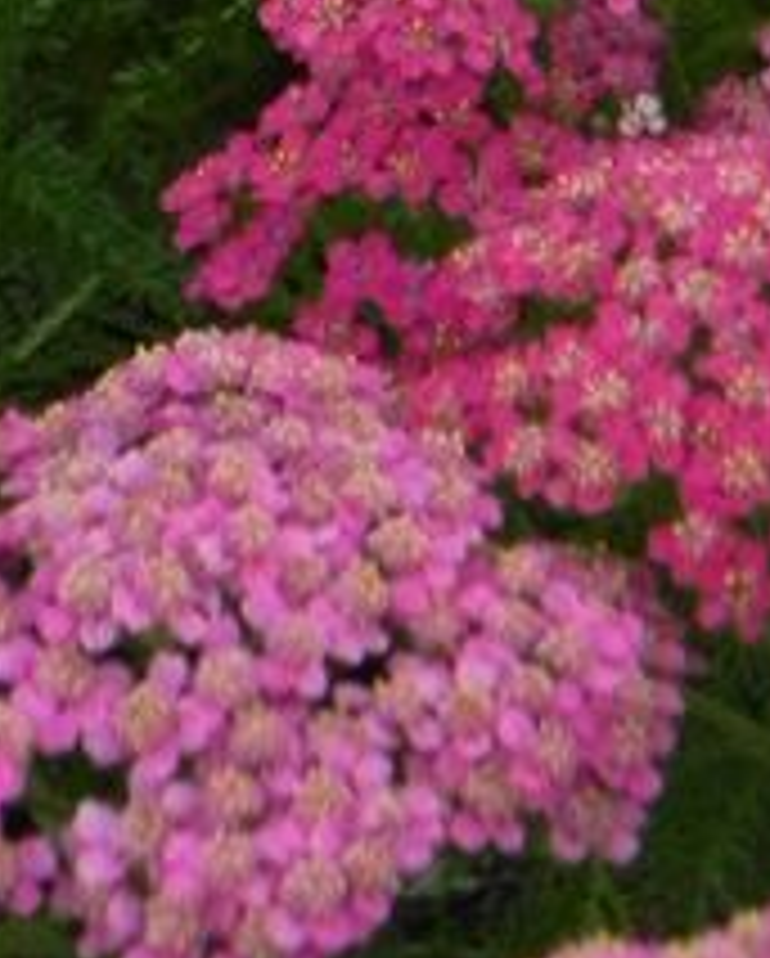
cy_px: -796
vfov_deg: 5.5
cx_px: 306
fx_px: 9892
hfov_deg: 4.5
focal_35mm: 348
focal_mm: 16.9
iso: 160
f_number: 4.5
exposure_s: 1/500
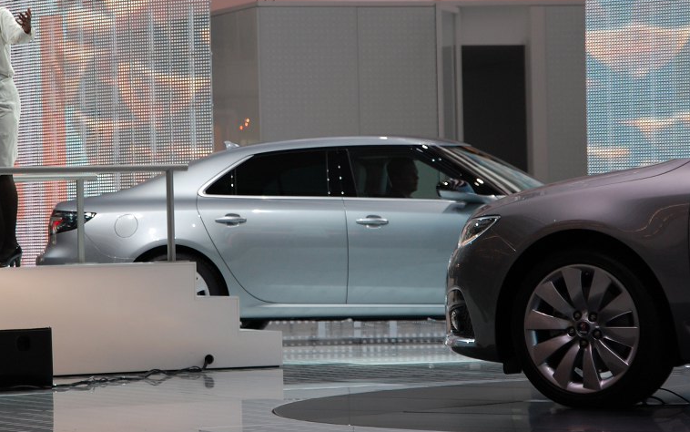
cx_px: 305
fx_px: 4269
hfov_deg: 9.2
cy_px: 165
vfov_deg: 5.8
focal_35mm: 227
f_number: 5.6
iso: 400
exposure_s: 1/125
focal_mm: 110
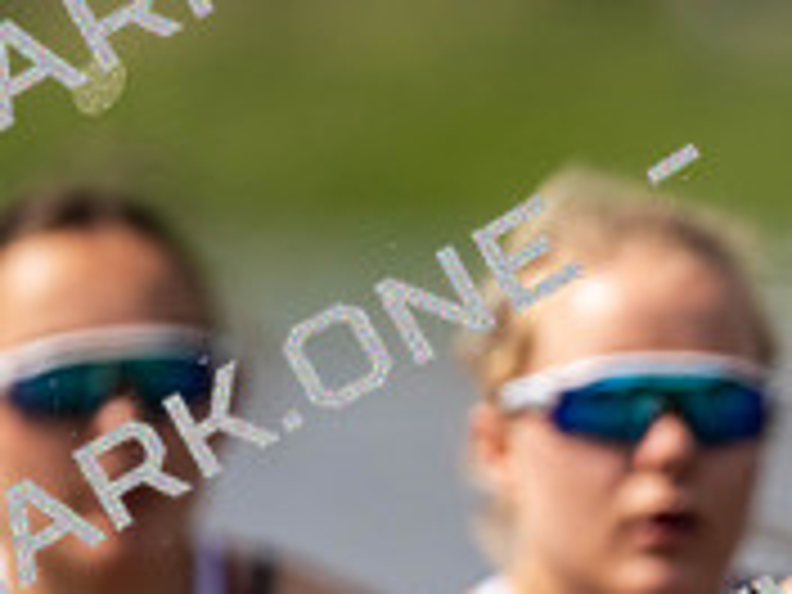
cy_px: 799
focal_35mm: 1903
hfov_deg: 1.0
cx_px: 1053
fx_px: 43540
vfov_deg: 0.8
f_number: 4
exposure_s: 1/2500
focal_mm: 600
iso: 220
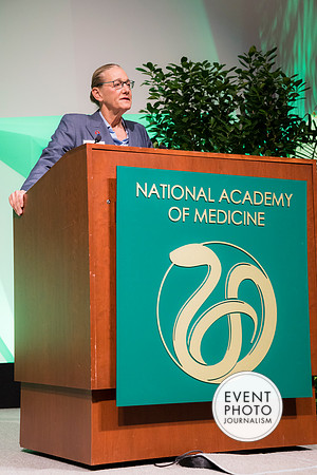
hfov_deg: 20.9
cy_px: 238
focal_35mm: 65
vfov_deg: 31.0
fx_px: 858
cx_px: 158
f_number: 4
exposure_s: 1/160
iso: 2200
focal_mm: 65
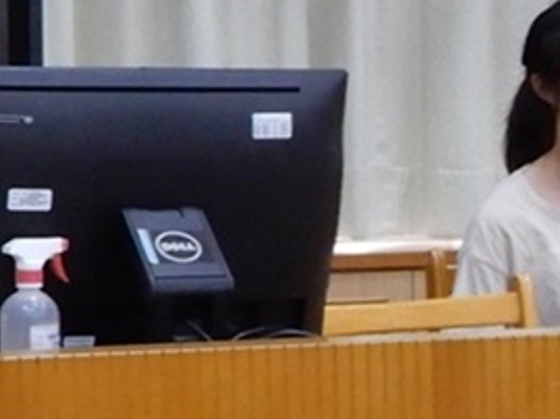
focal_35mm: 249
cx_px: 1145
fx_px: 4025
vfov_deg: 5.9
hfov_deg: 7.6
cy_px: 396
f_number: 4
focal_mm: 7.5
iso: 400
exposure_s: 1/25
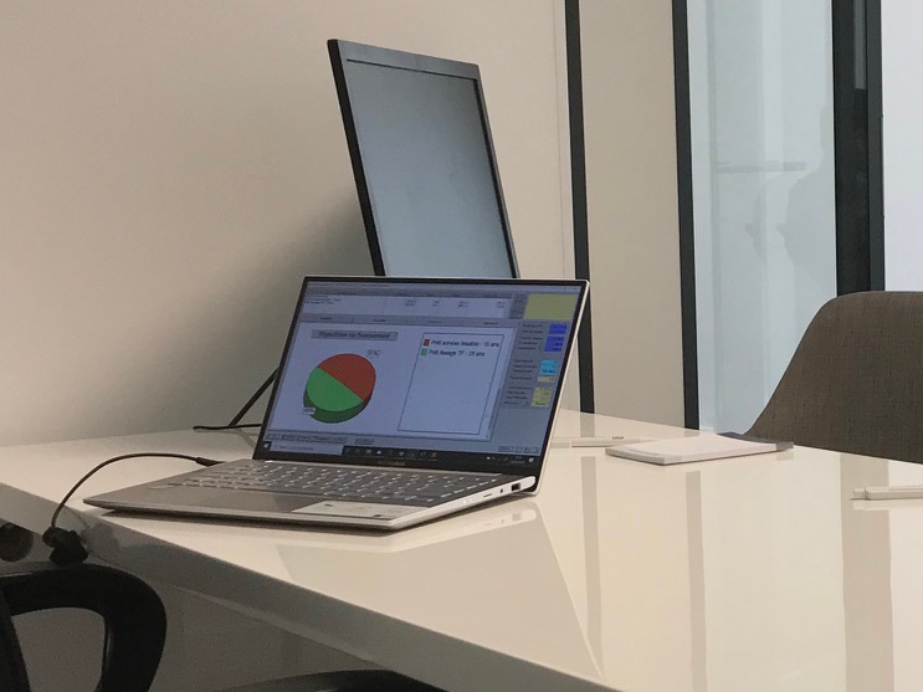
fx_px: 2026
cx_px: 822
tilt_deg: -6.0
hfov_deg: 24.9
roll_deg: +2.0
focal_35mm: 76
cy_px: 435
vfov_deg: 19.3
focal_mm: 3.99
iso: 40
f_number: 1.8
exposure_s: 1/100
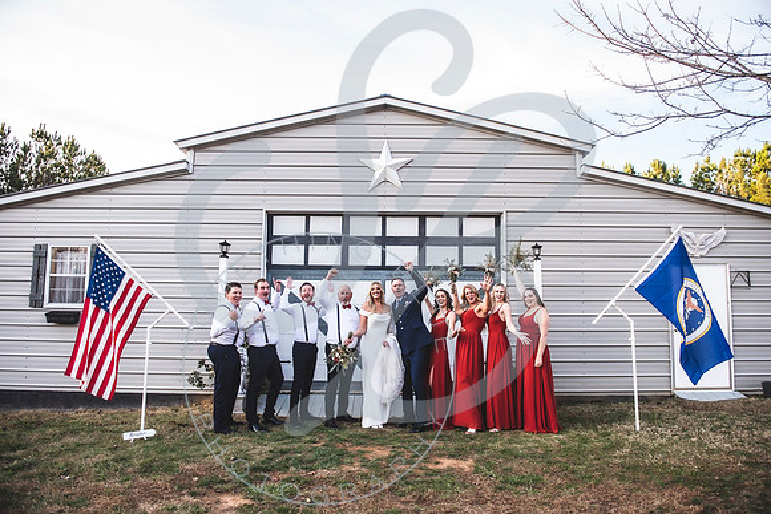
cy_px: 257
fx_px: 525
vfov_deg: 52.2
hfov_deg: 72.6
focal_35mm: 25
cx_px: 386
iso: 320
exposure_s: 1/400
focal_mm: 24
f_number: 3.5
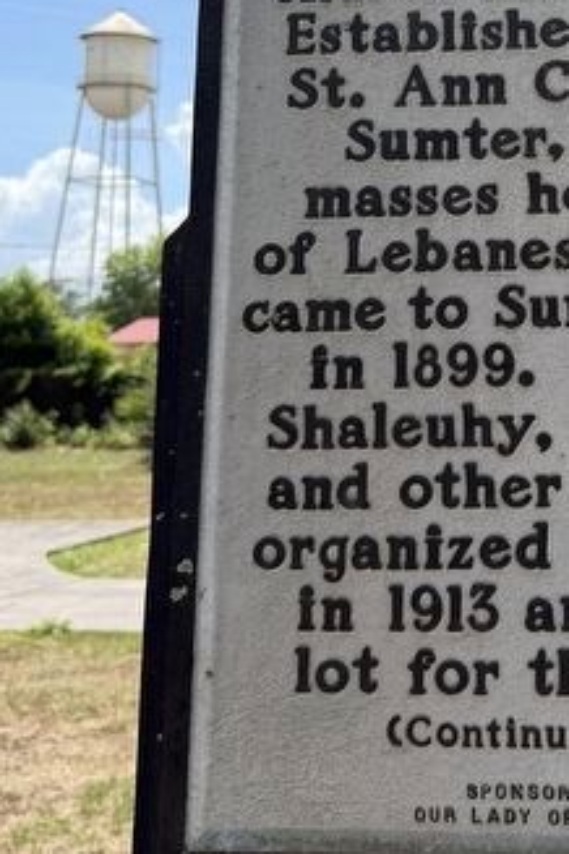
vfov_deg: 31.5
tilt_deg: +12.9
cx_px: 689
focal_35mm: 61
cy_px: 107
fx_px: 1446
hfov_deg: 20.7
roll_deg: -1.5
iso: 100
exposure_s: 1/4167
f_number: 1.78
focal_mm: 6.76
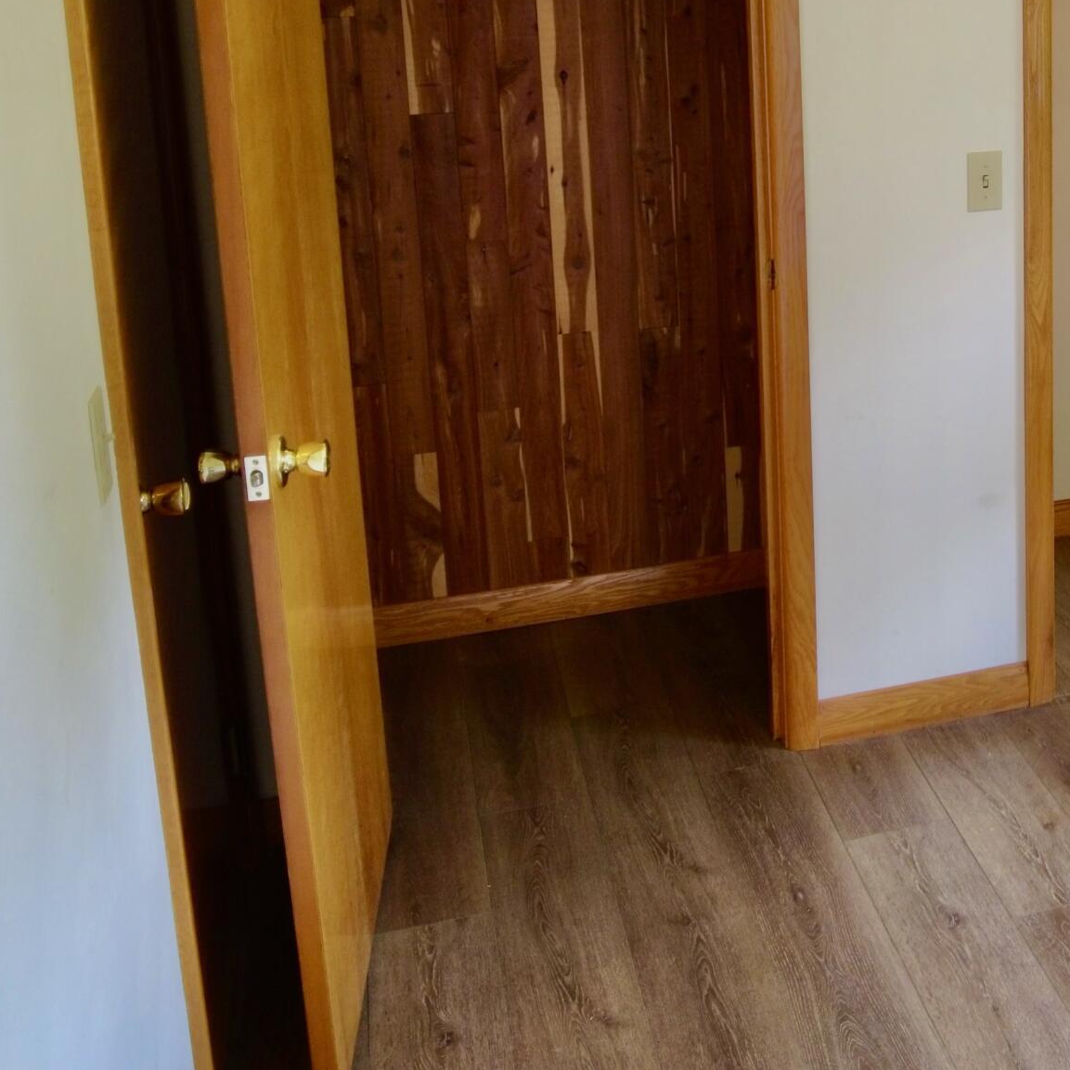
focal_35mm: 46
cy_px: 203
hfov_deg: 34.4
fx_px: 1609
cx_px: 998
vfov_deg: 35.5
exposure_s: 1/15
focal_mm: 4.4
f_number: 1.8
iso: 100
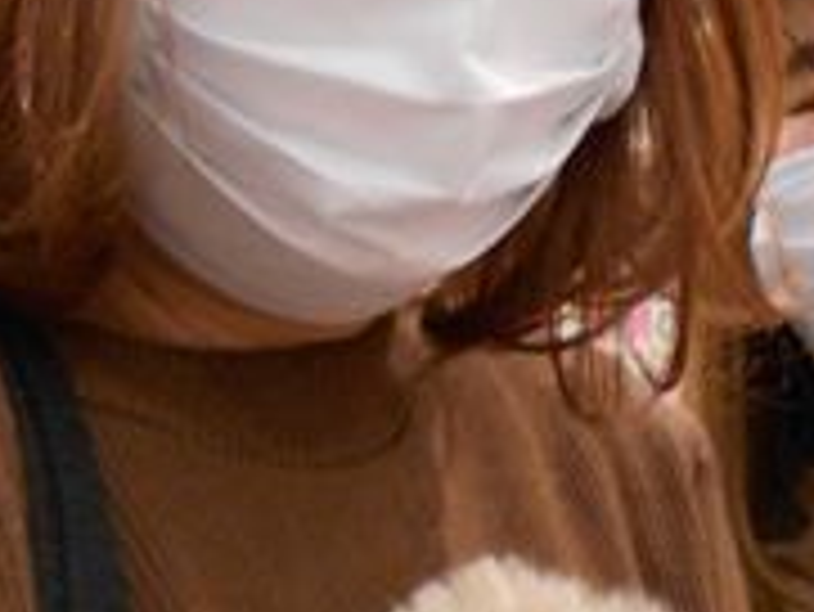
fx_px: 2024
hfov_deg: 22.4
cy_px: 292
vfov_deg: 17.2
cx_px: 657
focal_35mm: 86
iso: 360
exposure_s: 1/30
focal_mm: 4.6
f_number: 3.2
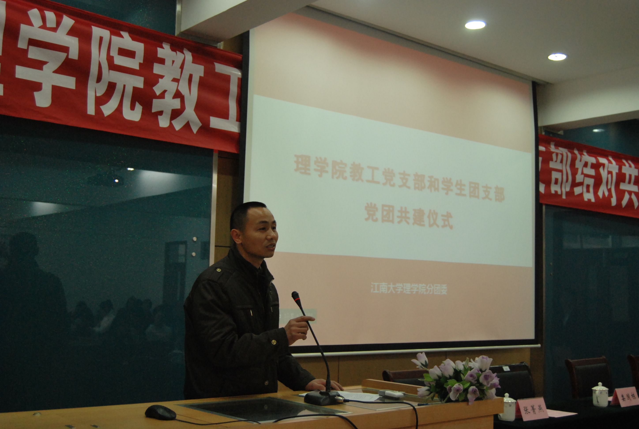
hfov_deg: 43.5
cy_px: 214
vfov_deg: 30.0
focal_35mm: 45
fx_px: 800
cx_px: 320
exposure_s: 1/80
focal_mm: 30
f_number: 4.5
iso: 800
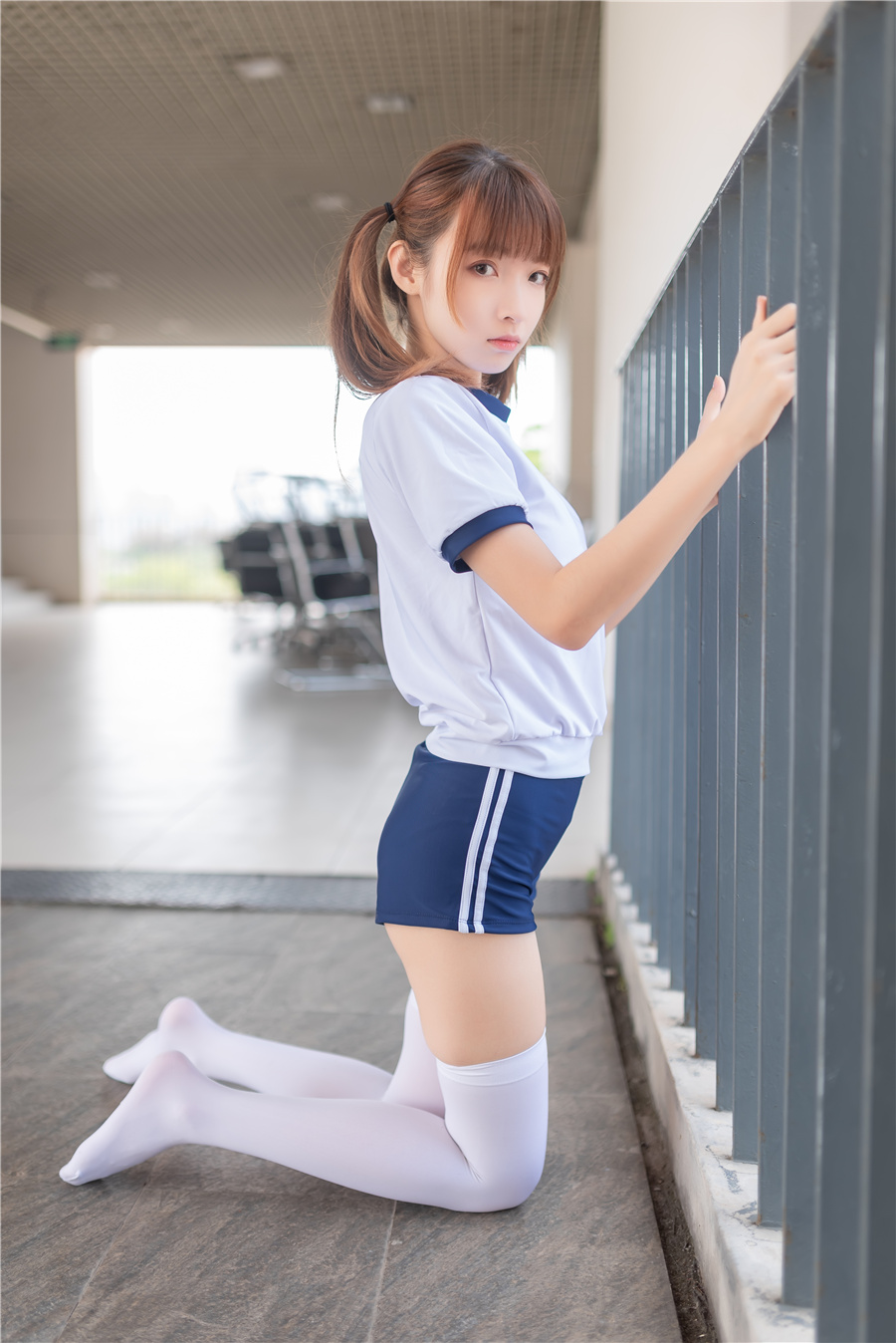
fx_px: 1305
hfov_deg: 37.9
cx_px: 448
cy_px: 672
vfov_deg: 54.4
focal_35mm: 35
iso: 100
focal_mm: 35
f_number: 1.8
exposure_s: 1/400
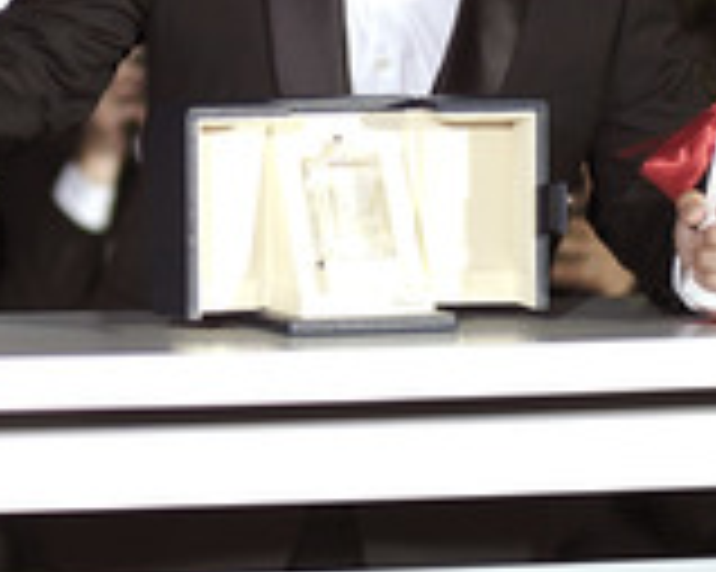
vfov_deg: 6.9
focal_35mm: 223
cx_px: 340
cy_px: 9
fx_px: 4723
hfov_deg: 8.7
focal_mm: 56
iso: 500
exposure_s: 1/160
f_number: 1.2
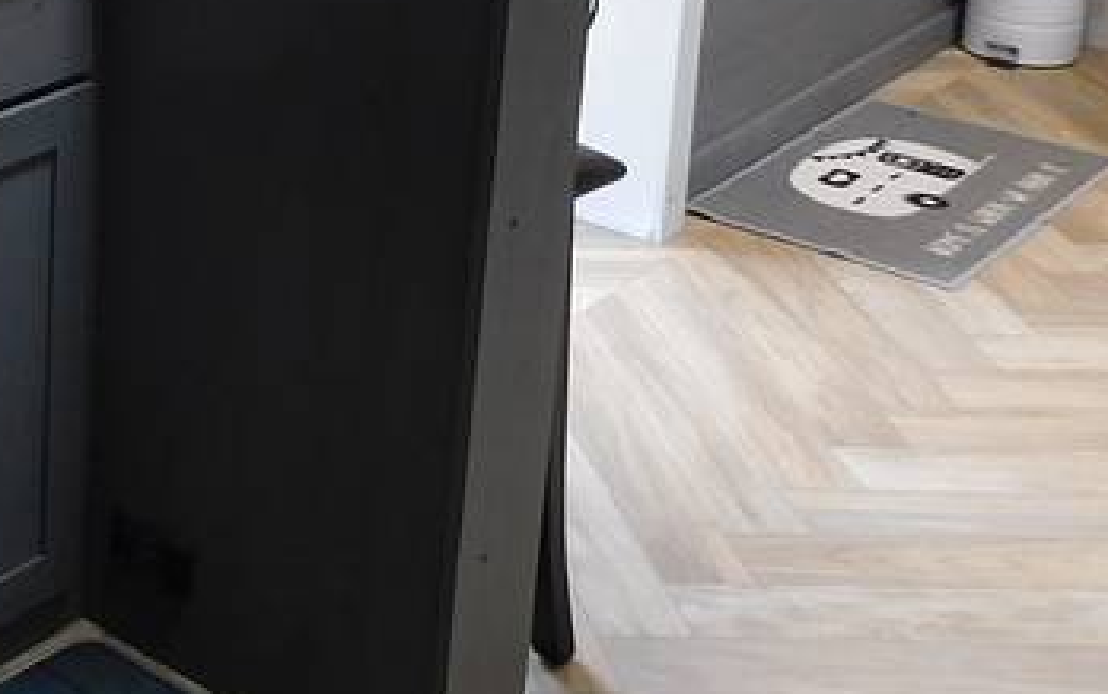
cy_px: -127
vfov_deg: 17.8
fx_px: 2115
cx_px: -341
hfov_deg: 25.3
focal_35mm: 70
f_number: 3
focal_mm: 4
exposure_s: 1/40
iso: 125
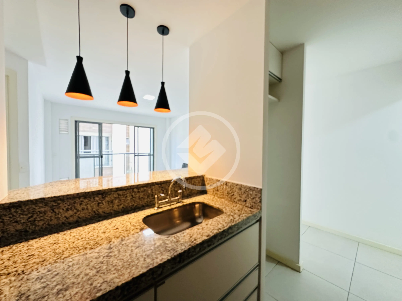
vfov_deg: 85.7
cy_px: 150
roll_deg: -0.8
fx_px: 163
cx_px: 201
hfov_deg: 102.1
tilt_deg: -0.9
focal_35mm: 14
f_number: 2.2
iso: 400
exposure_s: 1/60
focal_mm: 2.22
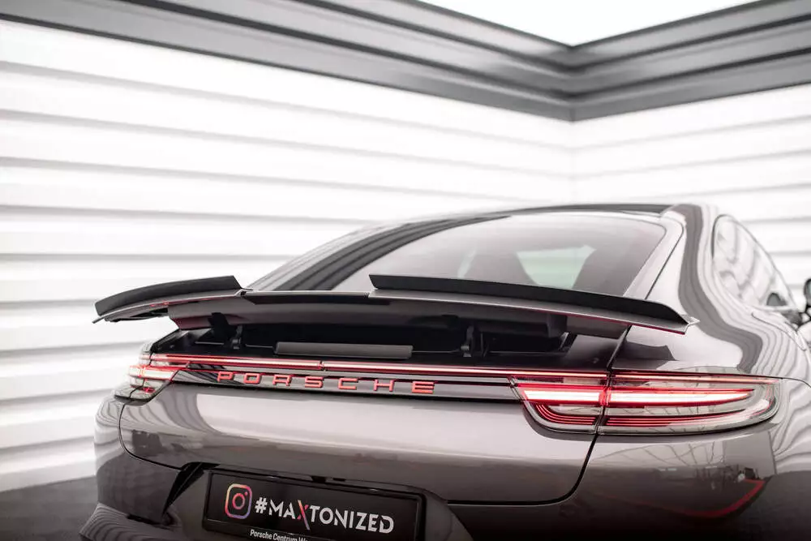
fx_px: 840
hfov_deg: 51.6
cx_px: 410
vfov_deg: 35.7
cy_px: 258
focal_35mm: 37
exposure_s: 1/100
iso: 1250
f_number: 2.5
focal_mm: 35
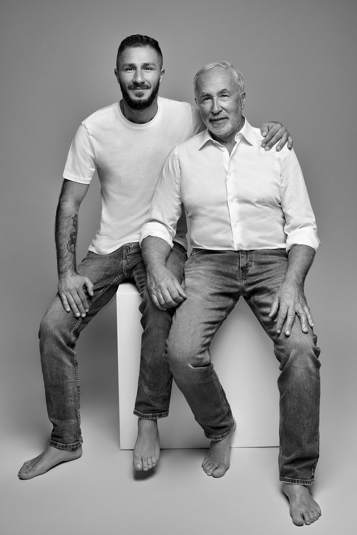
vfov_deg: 39.6
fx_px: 743
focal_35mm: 50
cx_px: 178
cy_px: 268
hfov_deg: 27.0
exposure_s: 1/200
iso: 100
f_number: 8
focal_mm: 50
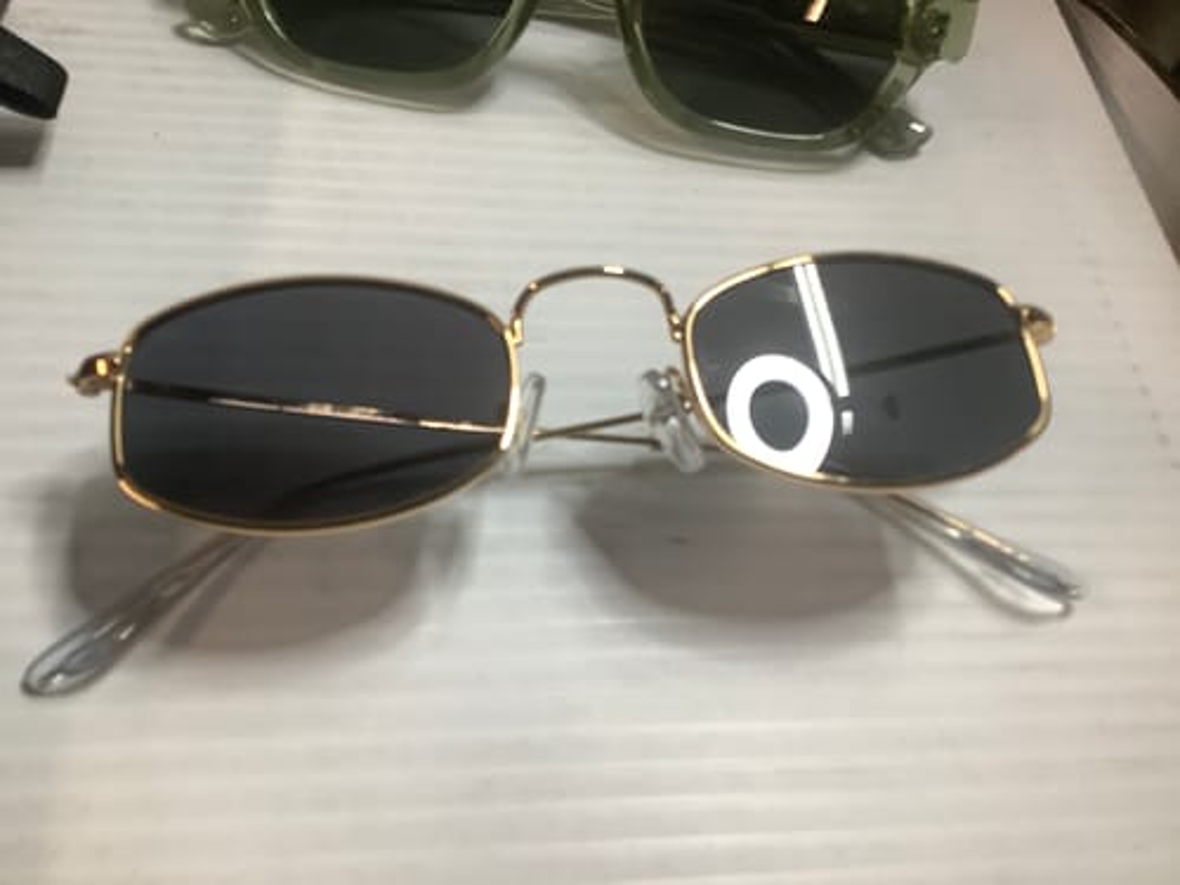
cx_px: 590
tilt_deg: -55.9
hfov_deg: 58.4
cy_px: 442
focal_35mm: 31
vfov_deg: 45.4
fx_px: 1057
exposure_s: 1/50
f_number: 2.4
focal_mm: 3.3
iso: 64
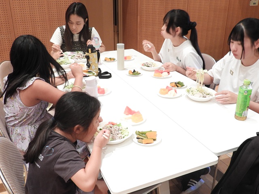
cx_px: 130
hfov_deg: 52.6
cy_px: 97
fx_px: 262
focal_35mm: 35
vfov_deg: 40.7
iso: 400
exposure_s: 1/20
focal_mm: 6.3
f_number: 3.8
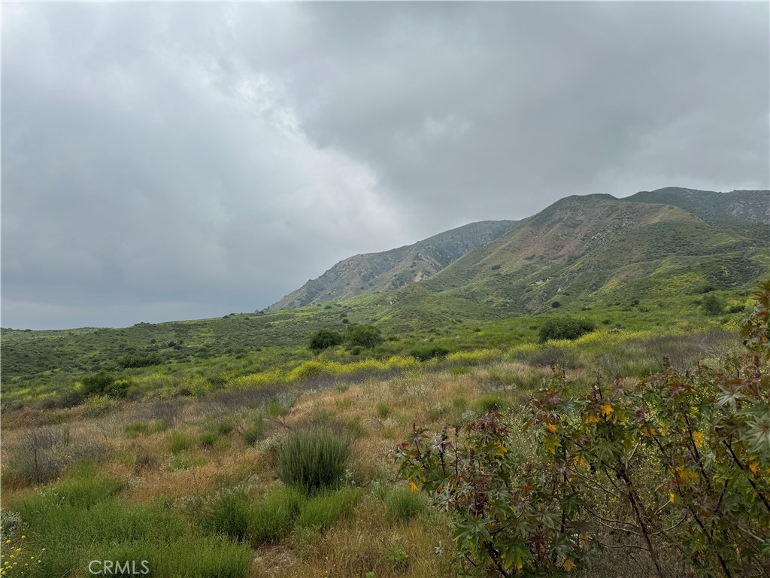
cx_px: 385
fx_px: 534
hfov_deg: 71.6
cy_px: 289
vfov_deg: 56.8
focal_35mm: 24
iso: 80
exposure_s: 1/6410
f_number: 1.78
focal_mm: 6.76
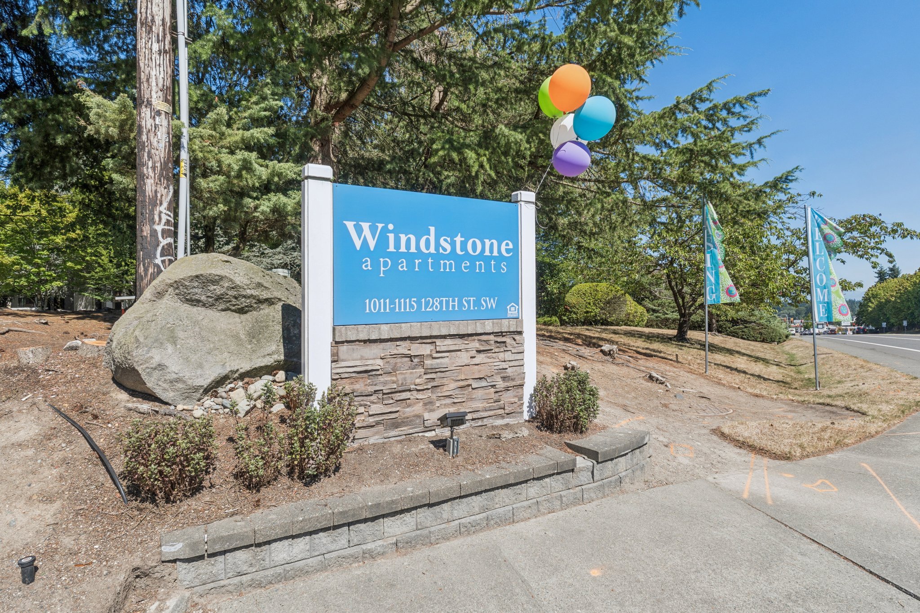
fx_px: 537
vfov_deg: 59.5
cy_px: 306
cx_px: 460
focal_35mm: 21
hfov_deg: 81.2
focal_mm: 14
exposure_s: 1/250
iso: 125
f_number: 8
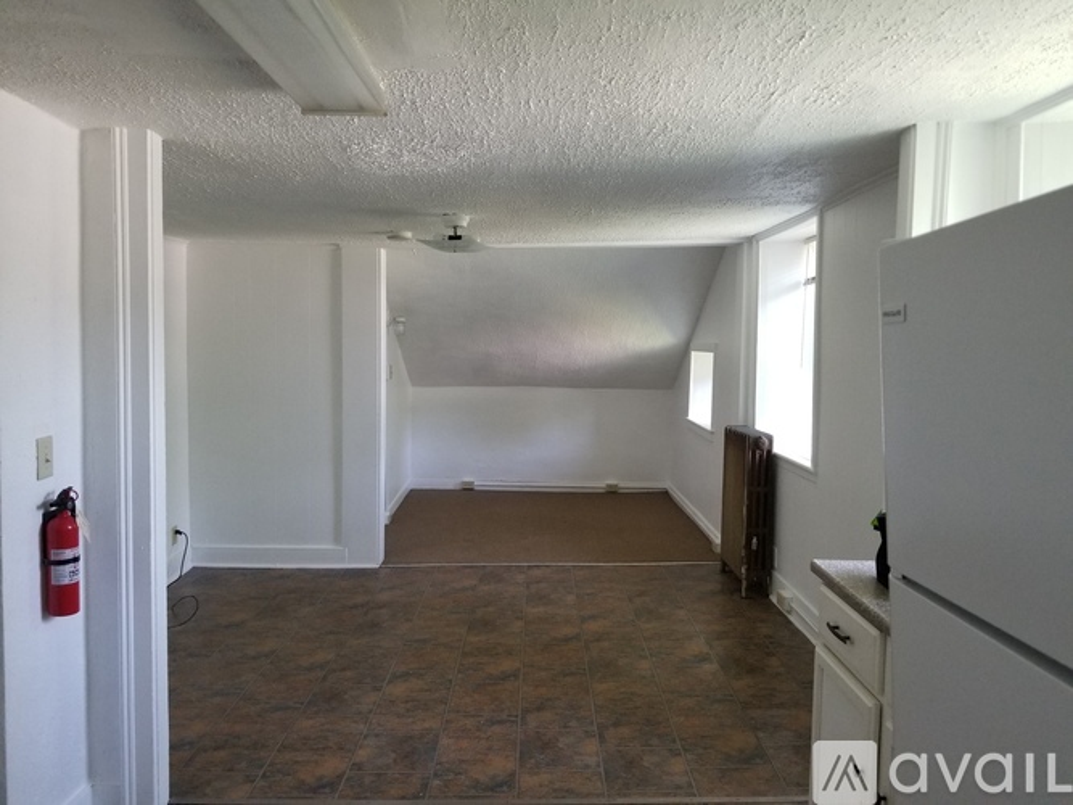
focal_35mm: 26
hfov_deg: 67.3
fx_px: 806
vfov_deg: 53.0
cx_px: 536
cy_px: 402
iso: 160
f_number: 1.7
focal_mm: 4.3
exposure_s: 1/40
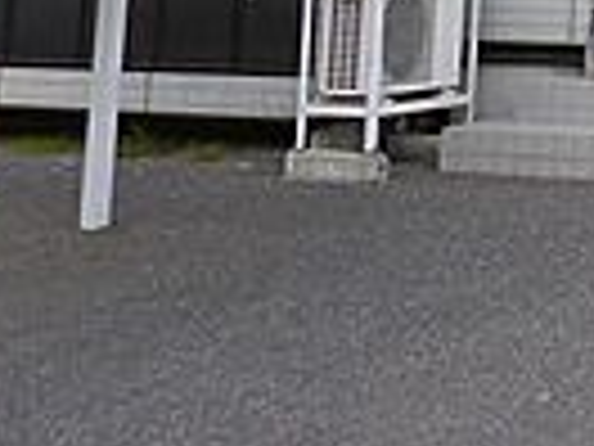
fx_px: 1991
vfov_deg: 11.2
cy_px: -523
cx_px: 1017
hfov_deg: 15.1
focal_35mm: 116
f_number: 2.5
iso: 100
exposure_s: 1/200
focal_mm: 4.3
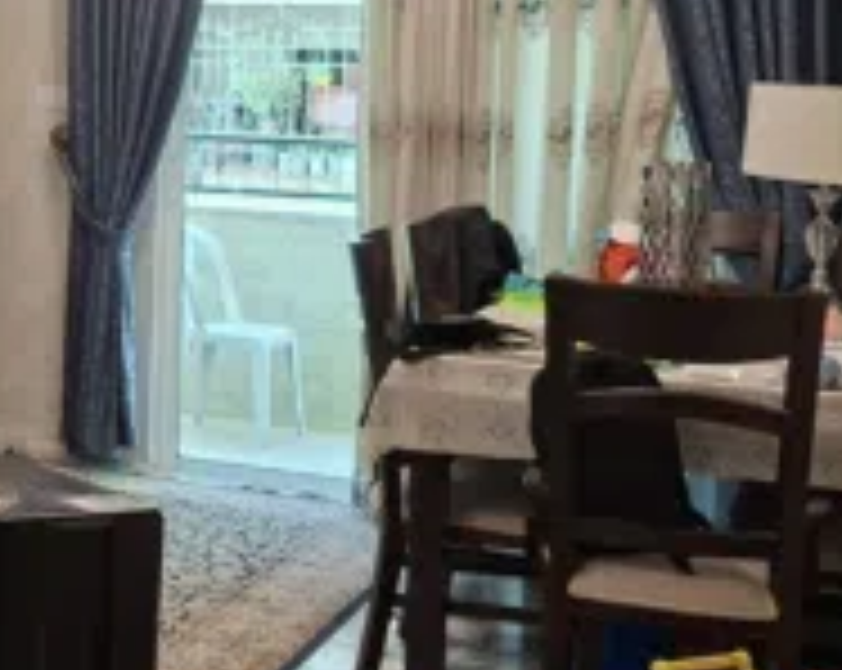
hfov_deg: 22.4
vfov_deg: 19.6
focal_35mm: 77
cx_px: -225
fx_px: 1916
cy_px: 121
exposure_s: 1/100
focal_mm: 5.54
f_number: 1.8
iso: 160
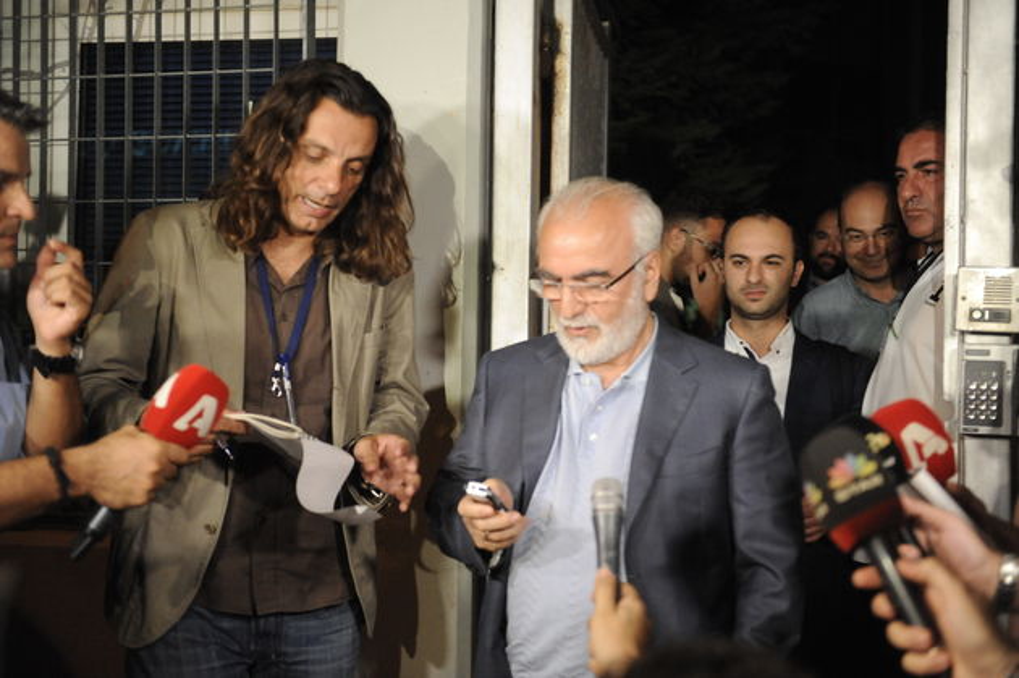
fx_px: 1358
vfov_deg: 28.0
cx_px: 510
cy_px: 339
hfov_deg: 41.1
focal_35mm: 48
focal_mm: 48
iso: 6400
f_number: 2.8
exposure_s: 1/400
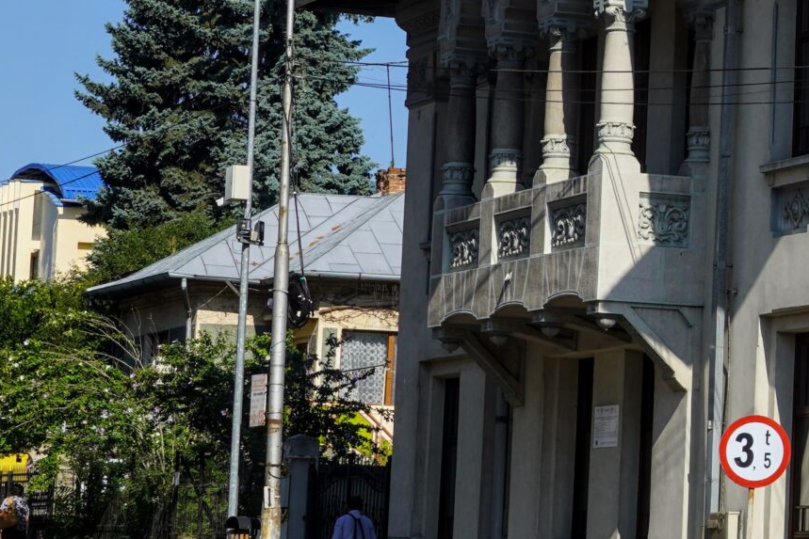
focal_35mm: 152
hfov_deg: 12.9
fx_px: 3416
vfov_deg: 9.0
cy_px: 104
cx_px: 1157
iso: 100
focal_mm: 34
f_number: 11
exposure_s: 1/200
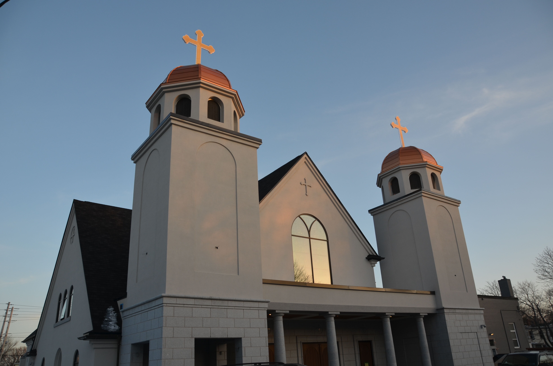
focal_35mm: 27
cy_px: 183
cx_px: 276
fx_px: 414
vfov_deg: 47.7
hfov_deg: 67.5
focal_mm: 18
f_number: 6.3
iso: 200
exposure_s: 1/160
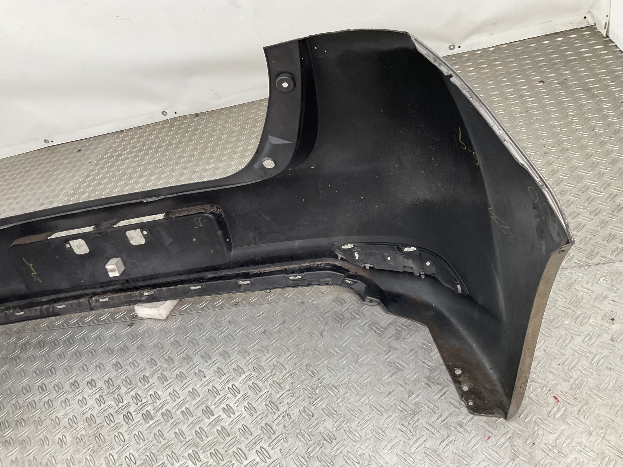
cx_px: 312
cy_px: 234
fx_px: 522
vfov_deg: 48.2
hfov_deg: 61.7
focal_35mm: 29
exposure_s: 1/120
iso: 40
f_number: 1.8
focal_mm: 3
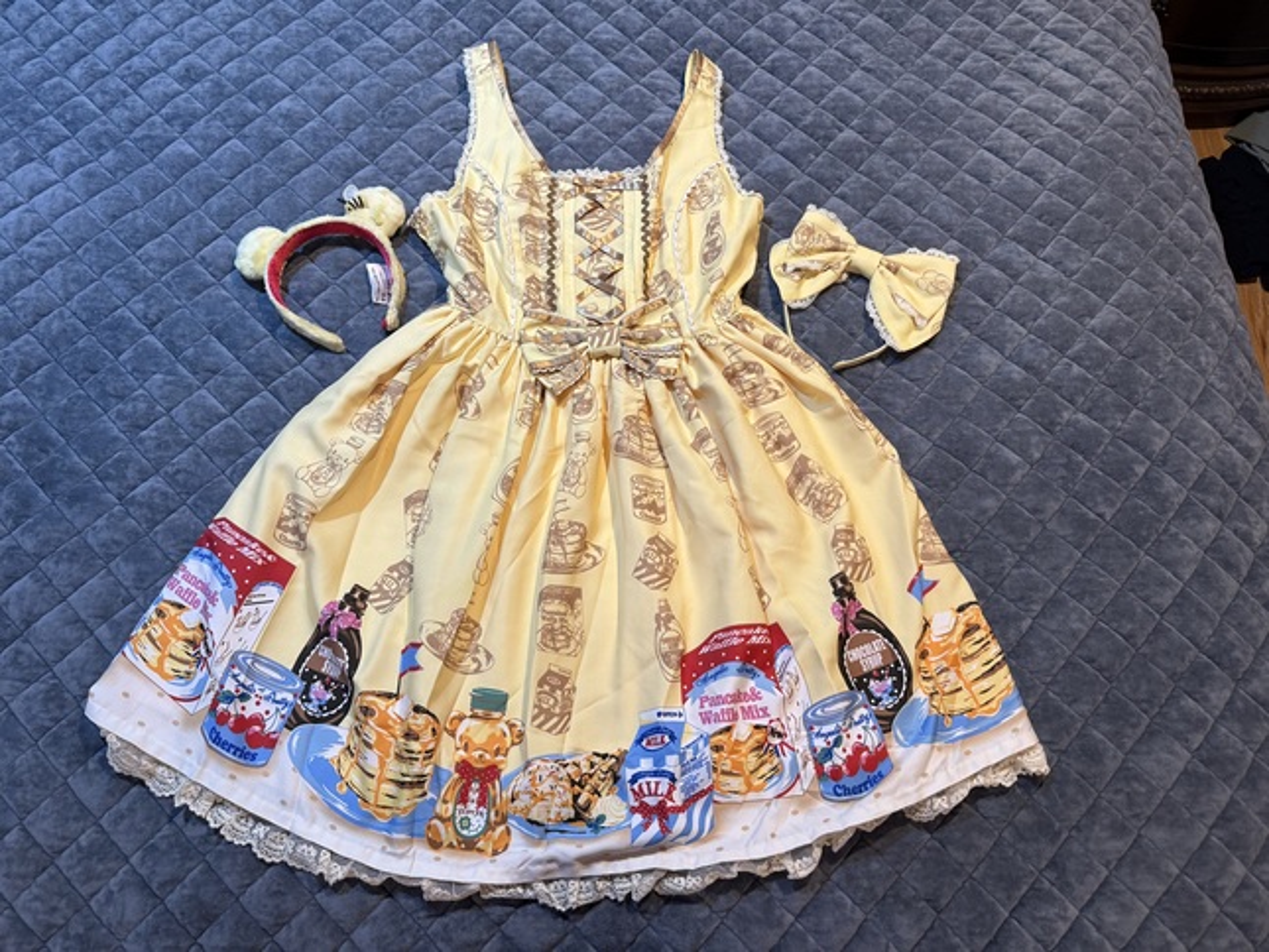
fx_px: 880
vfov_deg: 56.8
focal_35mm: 24
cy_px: 476
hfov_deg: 71.6
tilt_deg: -67.9
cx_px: 634
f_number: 1.78
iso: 200
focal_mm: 6.76
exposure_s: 1/60
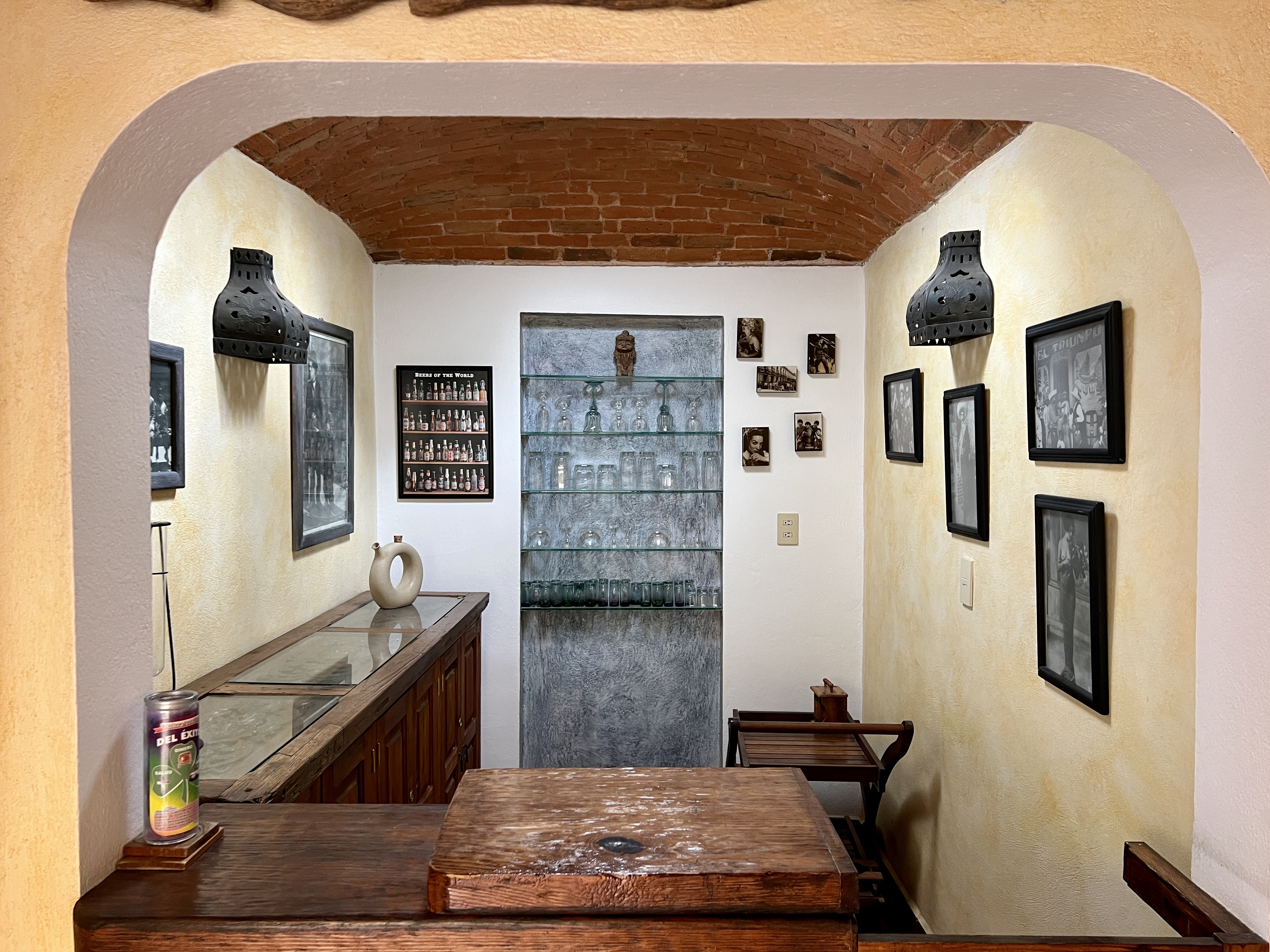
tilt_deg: -1.4
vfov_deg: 53.1
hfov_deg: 67.3
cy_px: 476
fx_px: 954
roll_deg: -0.6
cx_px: 635
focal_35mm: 26
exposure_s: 1/60
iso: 160
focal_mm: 5.7
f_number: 1.5
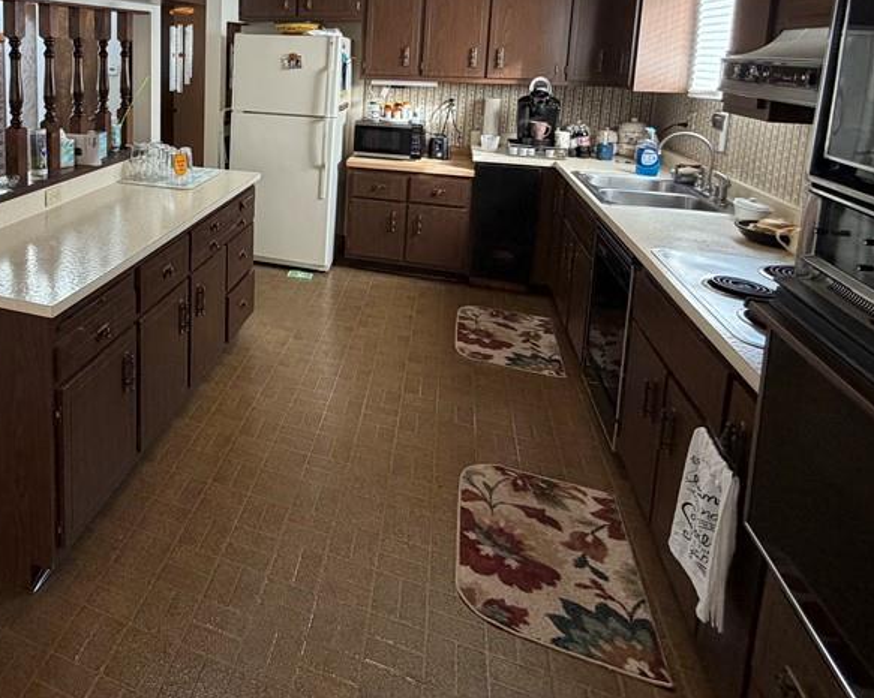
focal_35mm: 24
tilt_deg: -7.7
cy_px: 126
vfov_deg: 54.2
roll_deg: -0.3
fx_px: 621
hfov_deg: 64.9
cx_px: 193
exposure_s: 1/120
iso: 320
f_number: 2.2
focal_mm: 2.22
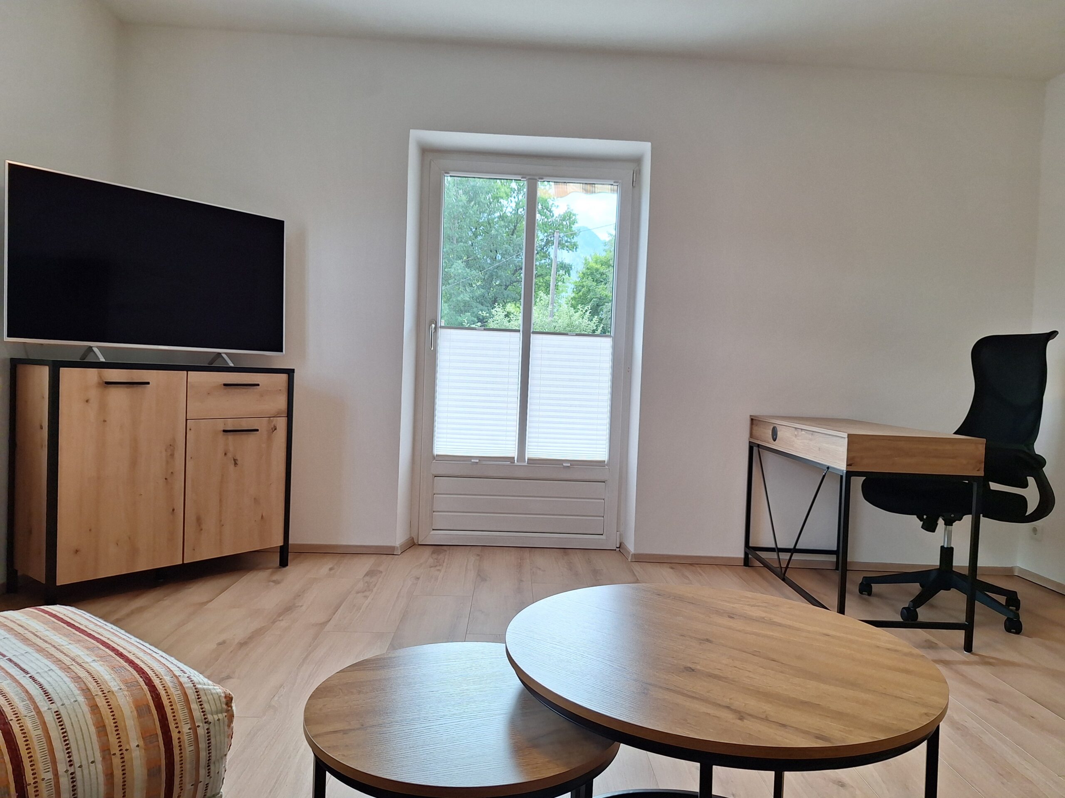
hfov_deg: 73.9
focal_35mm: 23
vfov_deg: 58.9
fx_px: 708
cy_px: 399
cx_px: 532
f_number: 1.8
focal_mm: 5.54
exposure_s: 1/158
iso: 40
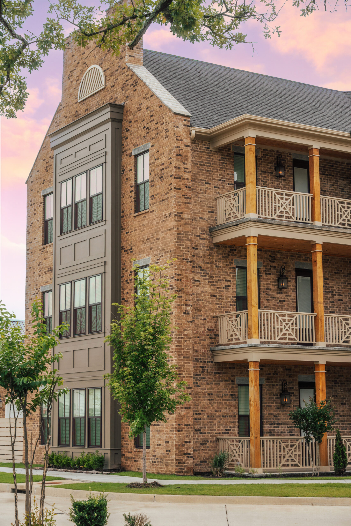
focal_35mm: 70
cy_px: 263
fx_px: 1024
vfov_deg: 28.8
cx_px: 176
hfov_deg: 19.5
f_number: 5.6
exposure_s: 1/640
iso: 125
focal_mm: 70
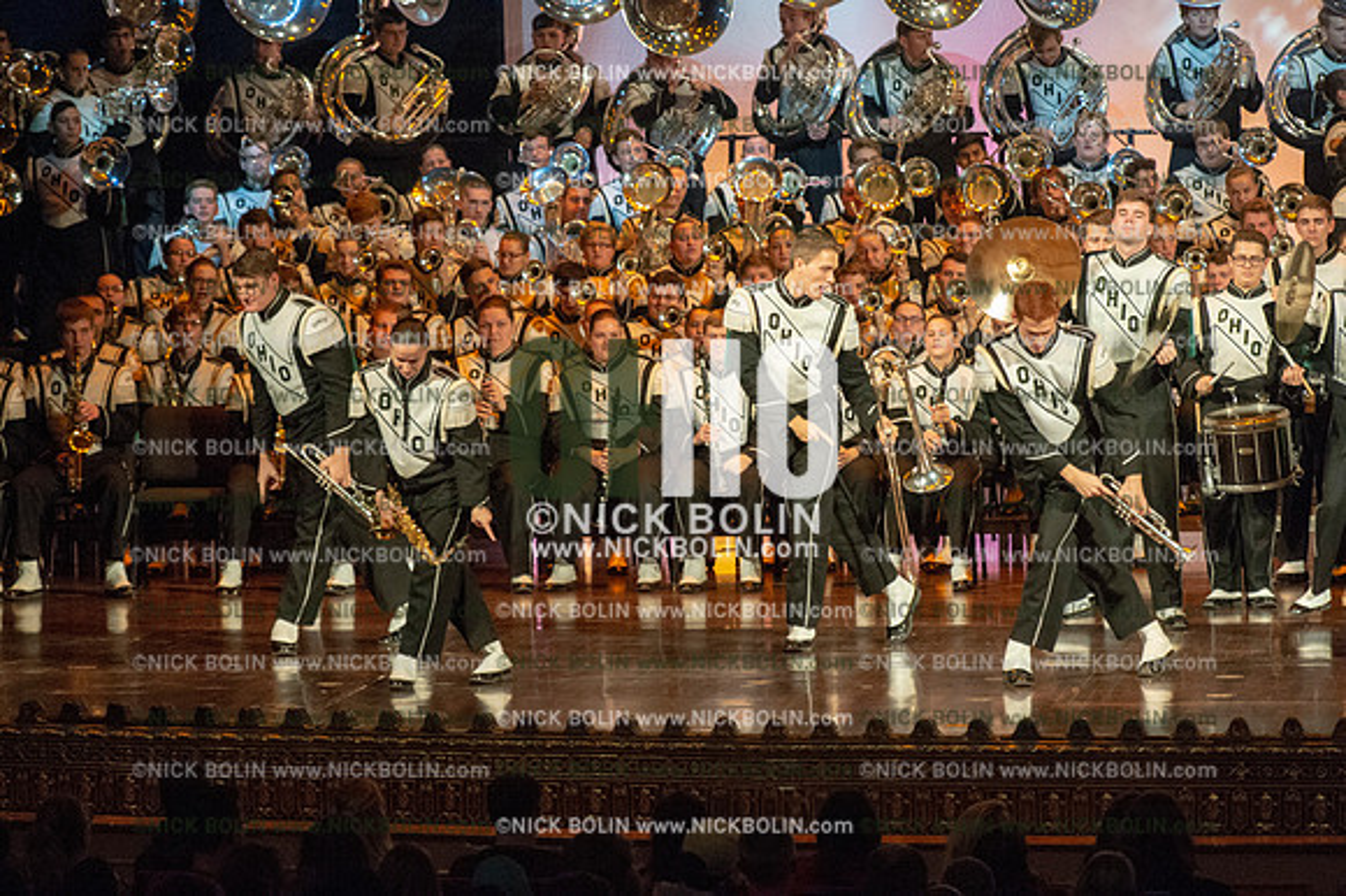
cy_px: 448
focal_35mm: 195
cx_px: 673
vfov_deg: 7.0
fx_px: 7286
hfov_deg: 10.6
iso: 8000
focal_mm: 195
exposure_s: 1/320
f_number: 5.6
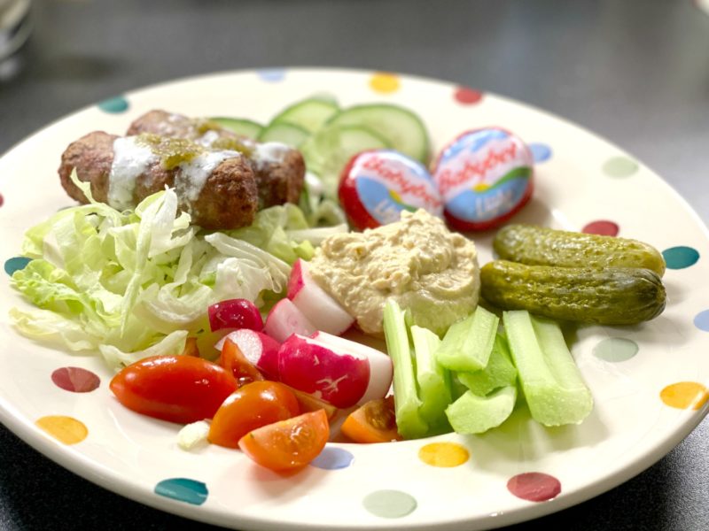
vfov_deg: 28.0
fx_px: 1065
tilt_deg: -34.3
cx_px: 354
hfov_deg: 36.8
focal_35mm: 52
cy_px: 266
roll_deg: -2.1
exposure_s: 1/100
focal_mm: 6
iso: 200
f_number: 2
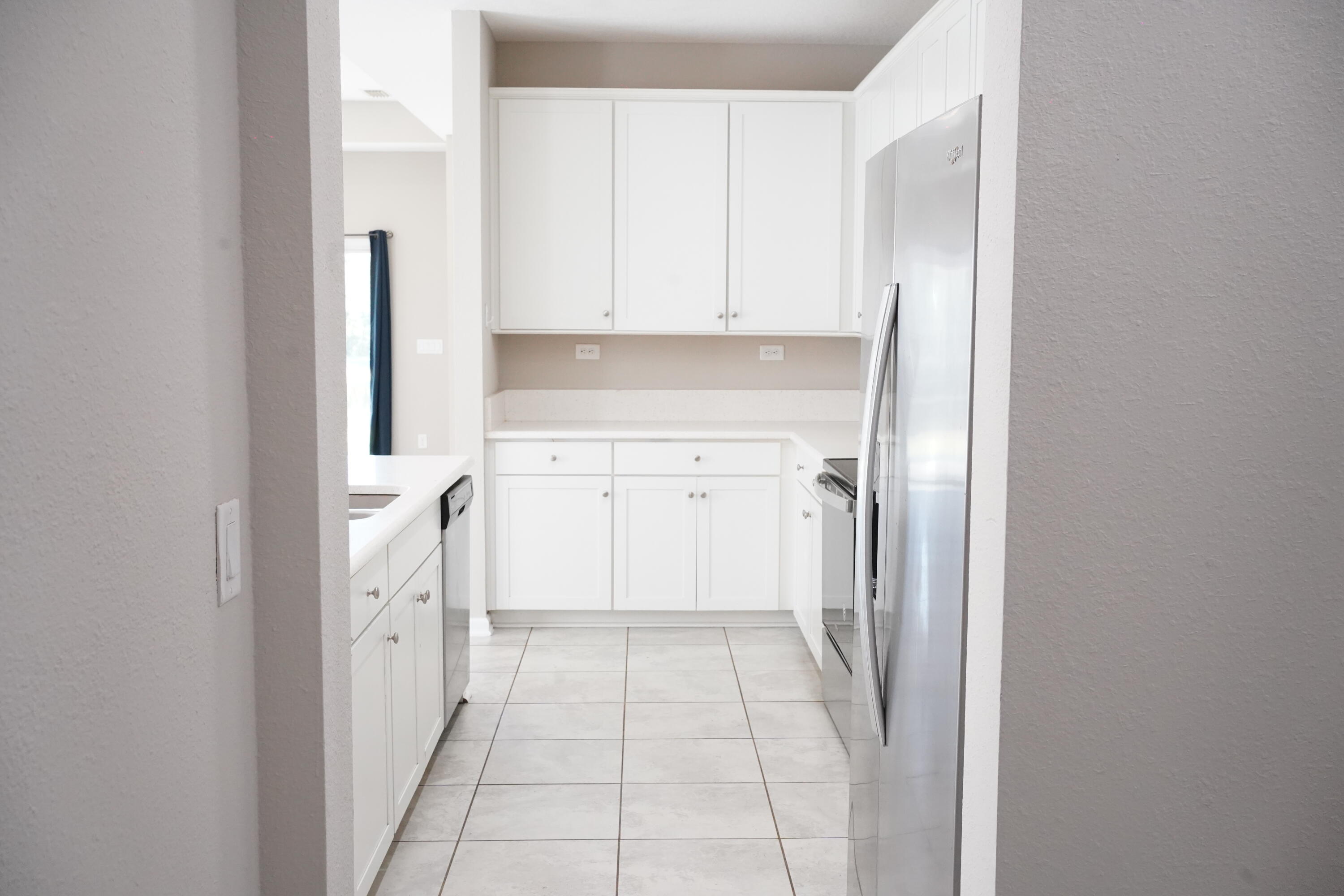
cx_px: 672
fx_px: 1307
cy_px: 448
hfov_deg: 54.4
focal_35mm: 35
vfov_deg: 37.9
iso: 5000
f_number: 9
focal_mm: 35
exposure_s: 1/60
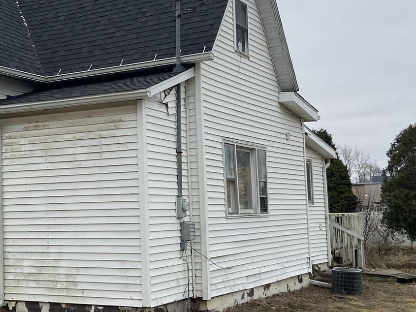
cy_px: 140
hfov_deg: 29.9
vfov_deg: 23.3
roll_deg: -0.3
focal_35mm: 63
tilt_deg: +10.5
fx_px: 757
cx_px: 78
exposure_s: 1/522
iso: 32
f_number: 1.8
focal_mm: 4.25
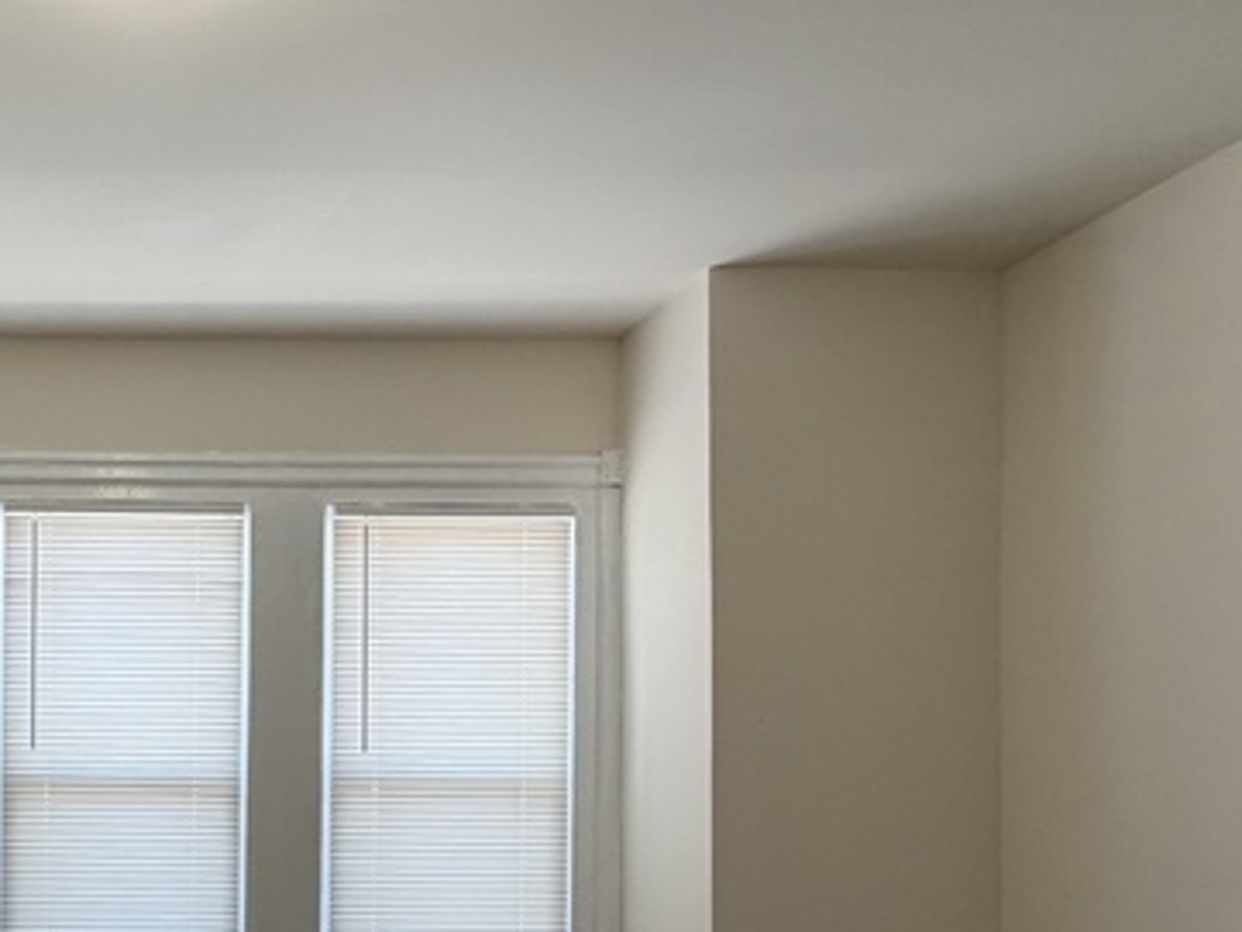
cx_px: 124
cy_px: 757
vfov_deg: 43.2
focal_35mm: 31
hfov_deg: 51.5
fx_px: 1113
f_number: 2.2
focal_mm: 2.22
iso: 160
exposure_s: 1/120
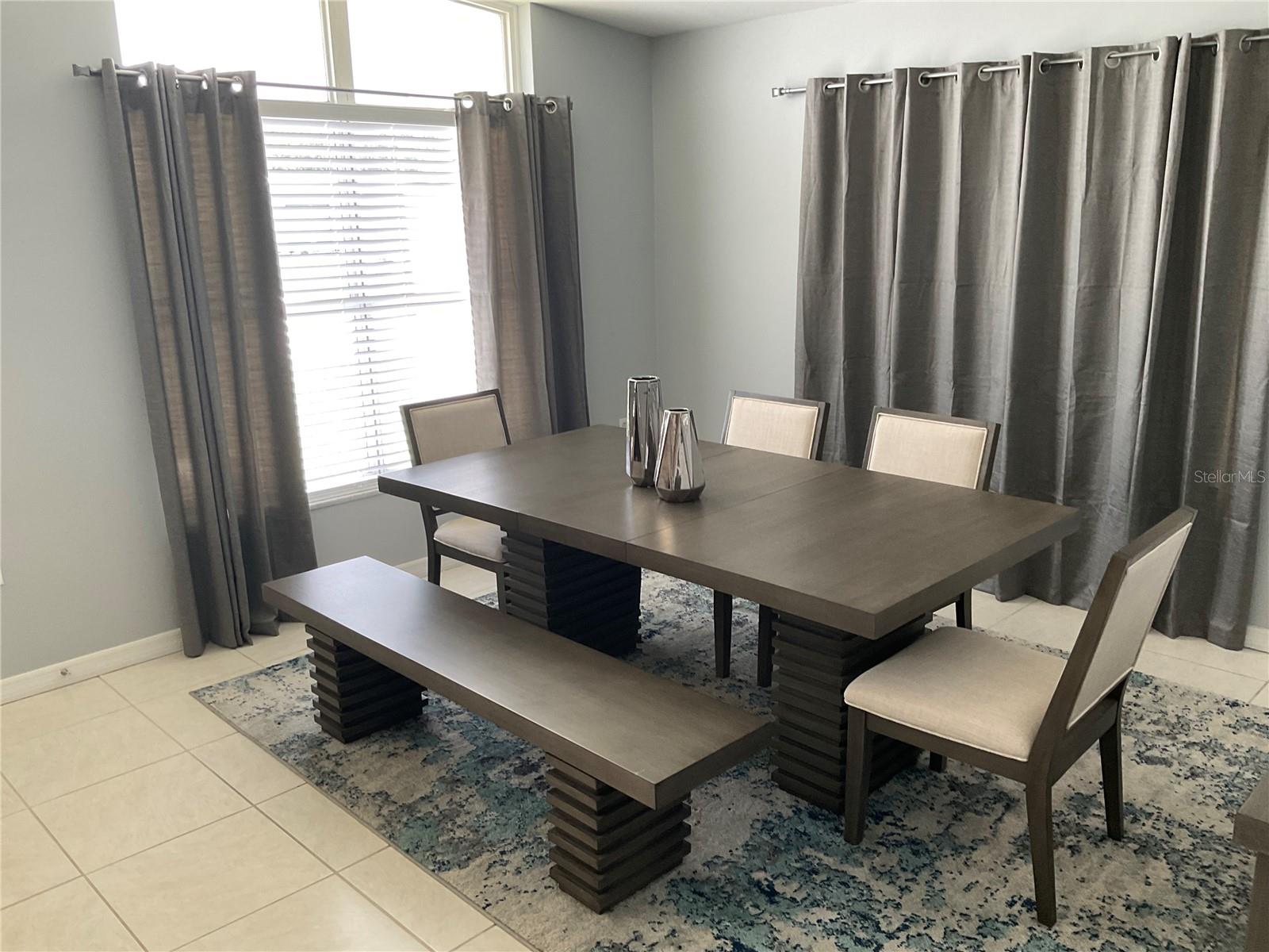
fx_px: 1063
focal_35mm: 29
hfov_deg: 61.7
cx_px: 634
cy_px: 476
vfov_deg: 48.2
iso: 50
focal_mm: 3
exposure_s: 1/60
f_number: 1.8
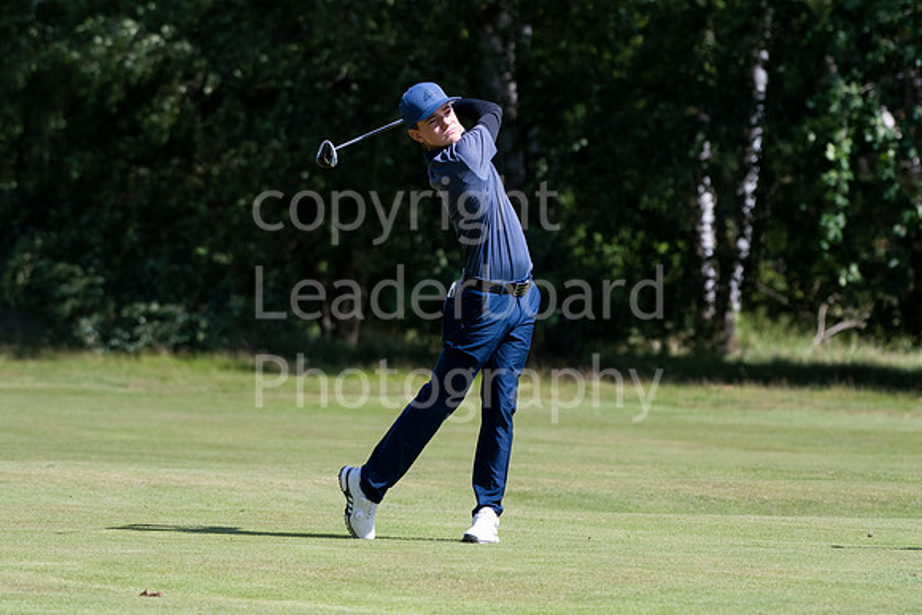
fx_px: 9606
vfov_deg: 3.7
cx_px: 461
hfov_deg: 5.5
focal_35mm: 375
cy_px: 308
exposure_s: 1/2000
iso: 800
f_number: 5.6
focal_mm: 250
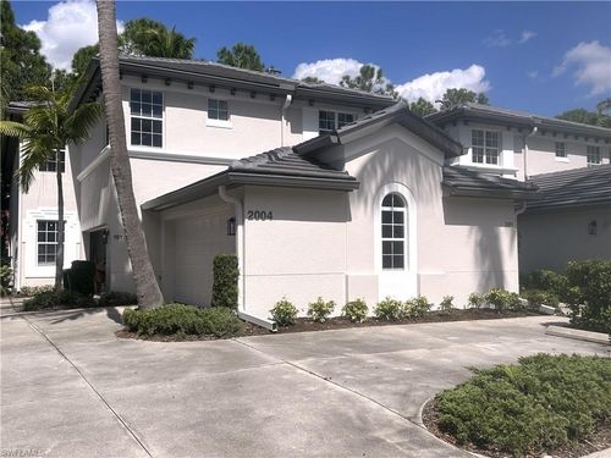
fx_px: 565
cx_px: 306
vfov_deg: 44.2
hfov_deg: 56.8
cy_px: 229
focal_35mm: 32
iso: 80
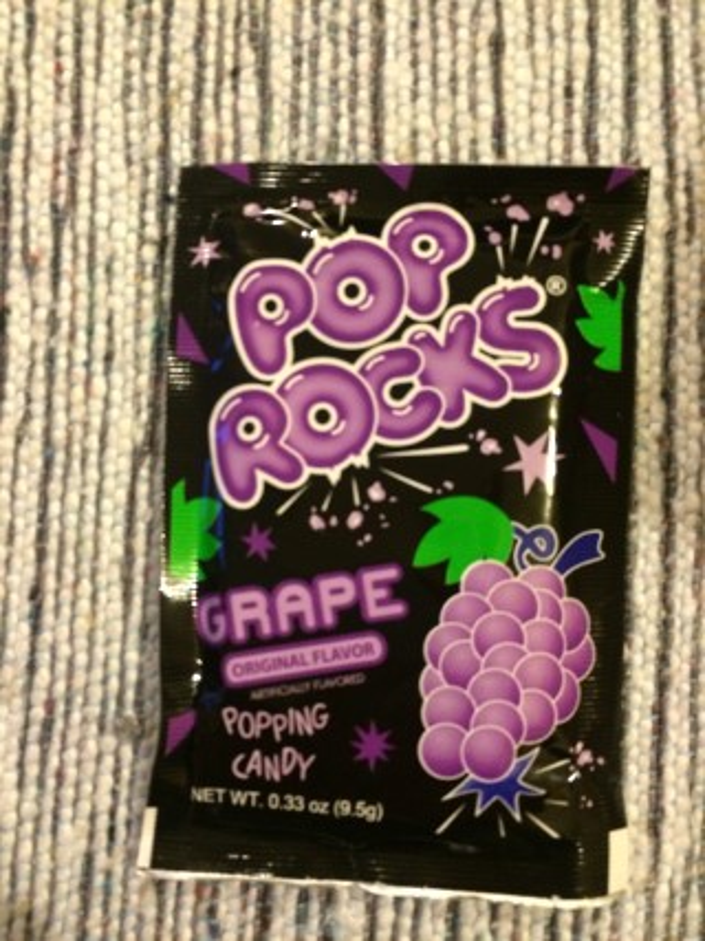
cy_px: 470
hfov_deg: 48.2
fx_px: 788
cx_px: 352
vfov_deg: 61.7
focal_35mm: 29
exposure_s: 1/17
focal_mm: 4.15
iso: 400
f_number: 2.2
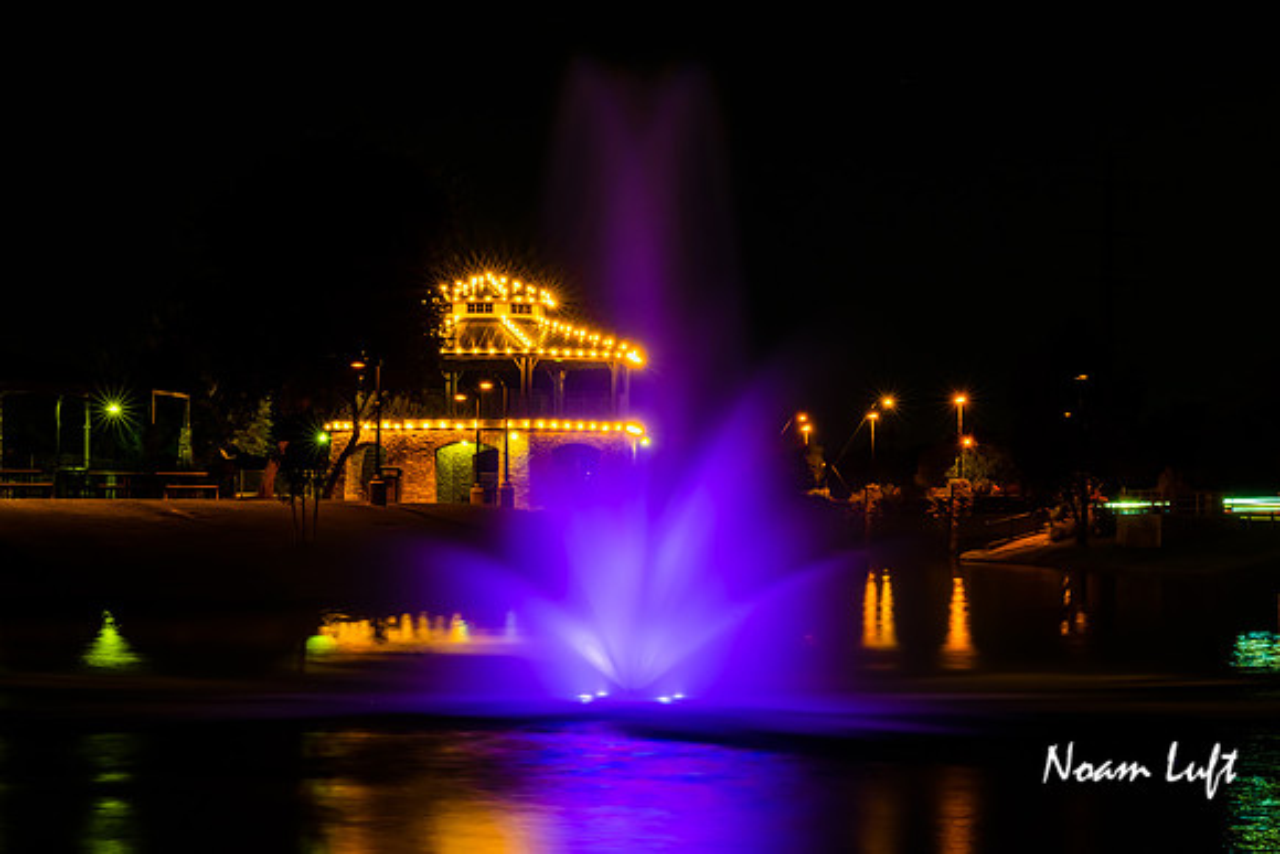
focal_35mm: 104
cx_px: 494
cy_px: 586
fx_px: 3686
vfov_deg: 13.2
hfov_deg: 19.7
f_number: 22
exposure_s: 25
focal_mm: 70
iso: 100
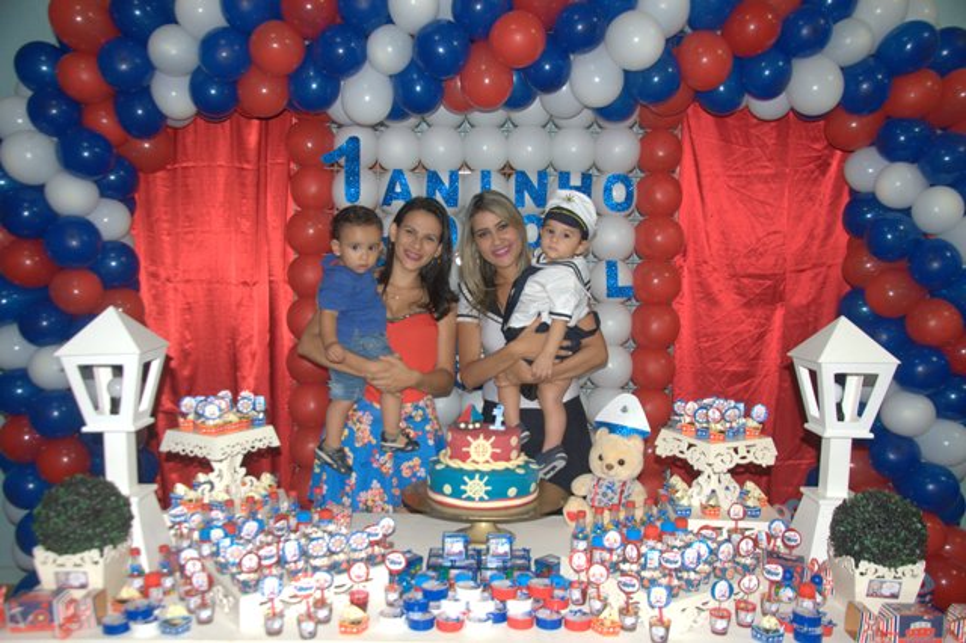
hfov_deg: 59.5
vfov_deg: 41.7
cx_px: 483
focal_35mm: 32
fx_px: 845
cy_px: 322
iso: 800
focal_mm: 21
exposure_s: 1/60
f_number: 4
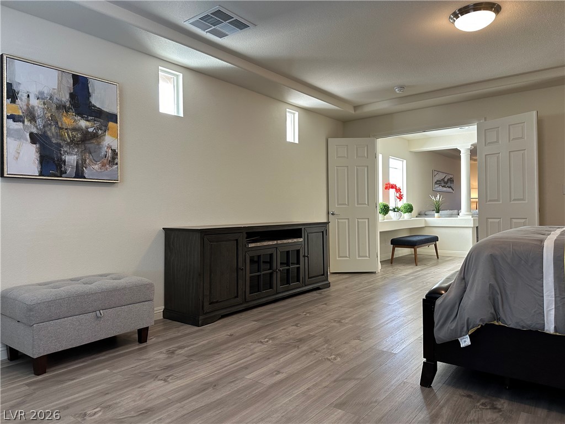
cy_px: 212
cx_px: 282
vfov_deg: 56.8
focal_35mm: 24
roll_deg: +0.8
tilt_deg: -0.5
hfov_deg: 71.6
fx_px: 392
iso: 200
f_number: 1.78
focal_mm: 6.86
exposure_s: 1/120
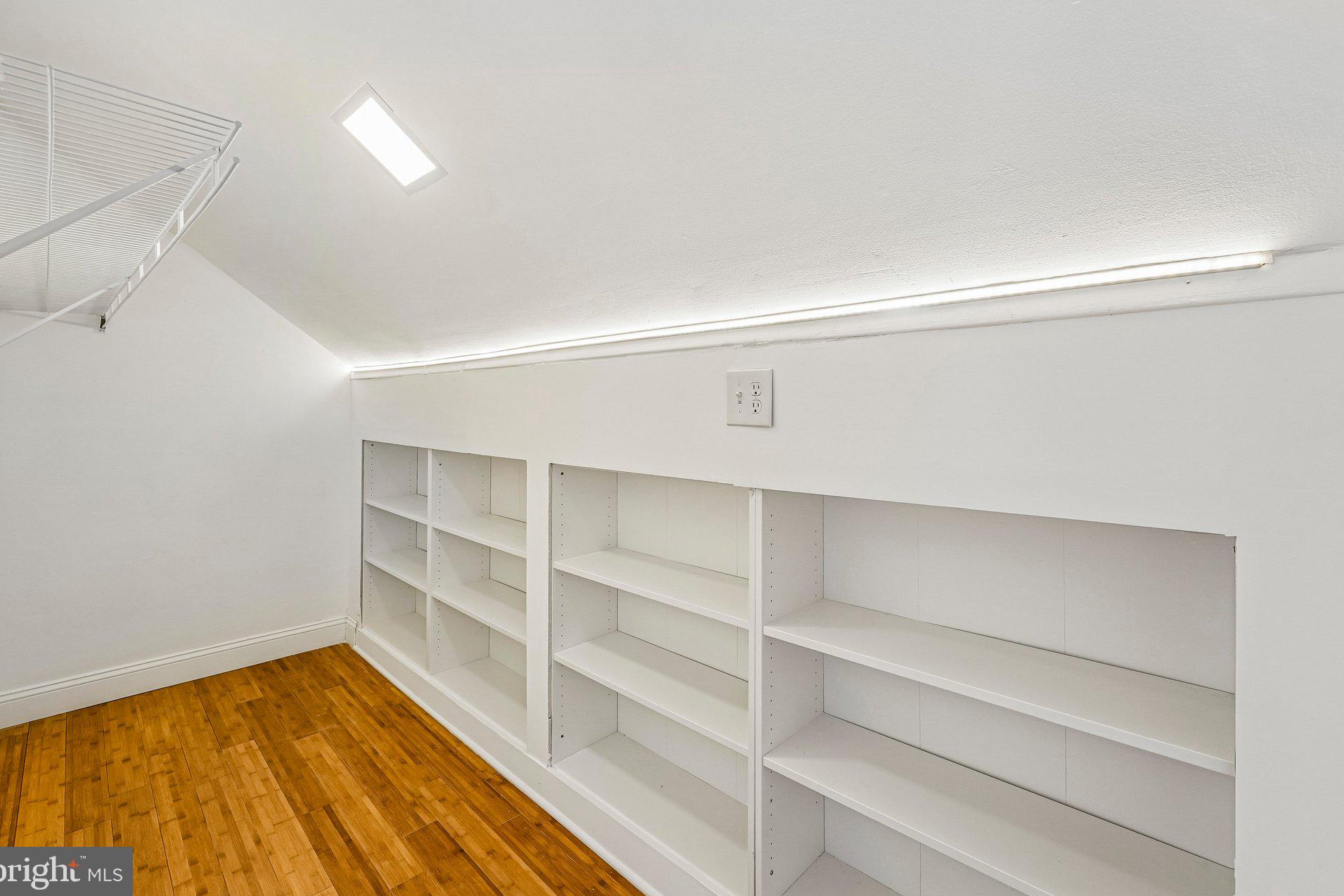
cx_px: 697
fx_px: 560
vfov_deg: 77.2
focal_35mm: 15
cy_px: 418
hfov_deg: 100.3
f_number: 8
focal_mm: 14
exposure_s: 1/40
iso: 500
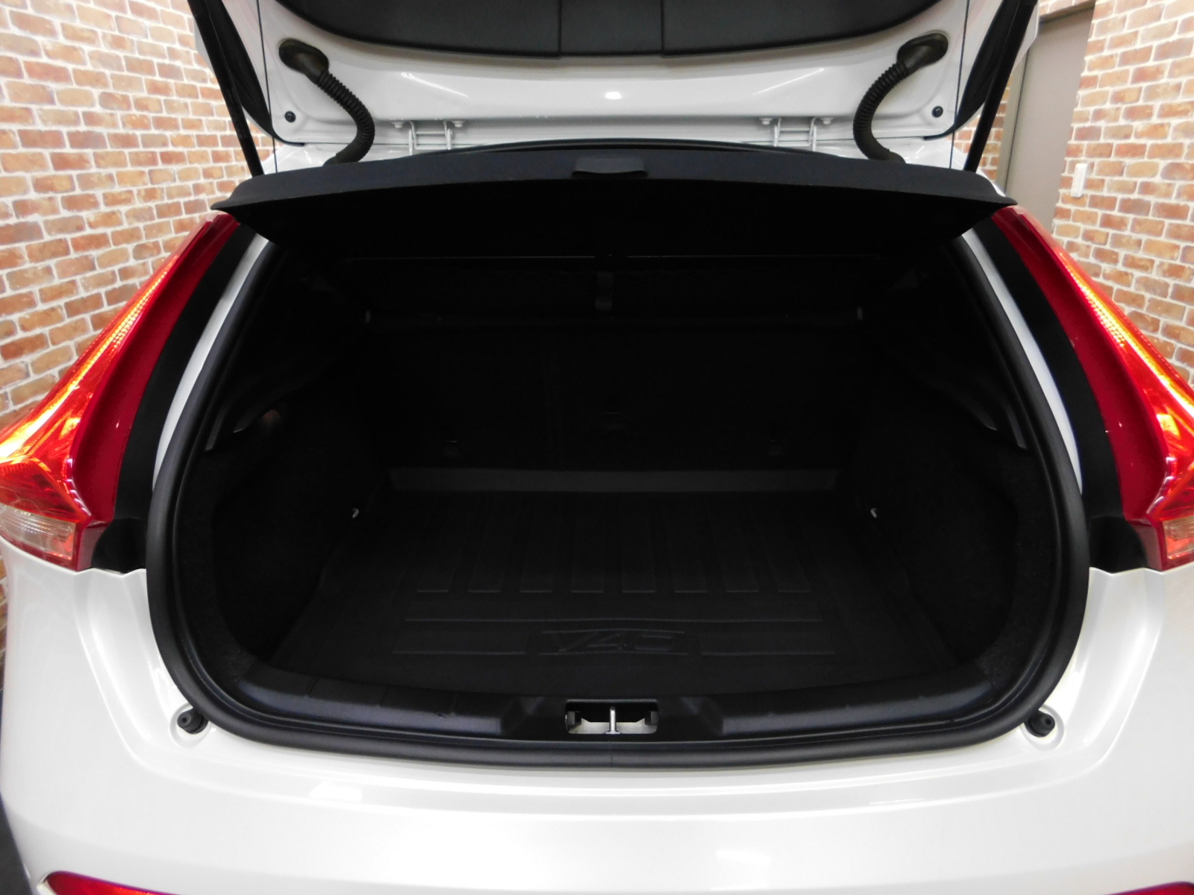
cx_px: 597
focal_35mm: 23
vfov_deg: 58.9
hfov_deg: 73.9
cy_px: 448
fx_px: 793
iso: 250
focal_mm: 4
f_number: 3
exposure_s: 1/30
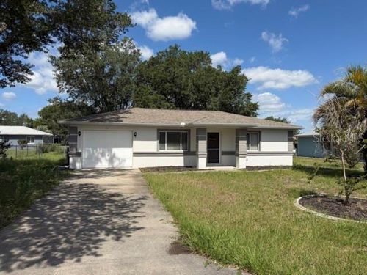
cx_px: 184
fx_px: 254
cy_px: 138
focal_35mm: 24
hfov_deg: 71.6
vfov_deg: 56.8
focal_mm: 6.76
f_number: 1.78
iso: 80
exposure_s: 1/6173
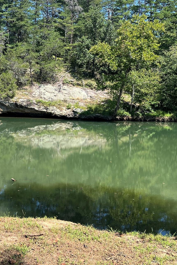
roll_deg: -1.9
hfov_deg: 30.5
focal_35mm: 43
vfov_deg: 45.4
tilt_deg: -6.4
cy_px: 127
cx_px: 39
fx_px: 317
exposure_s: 1/1449
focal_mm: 5.7
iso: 50
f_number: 1.5
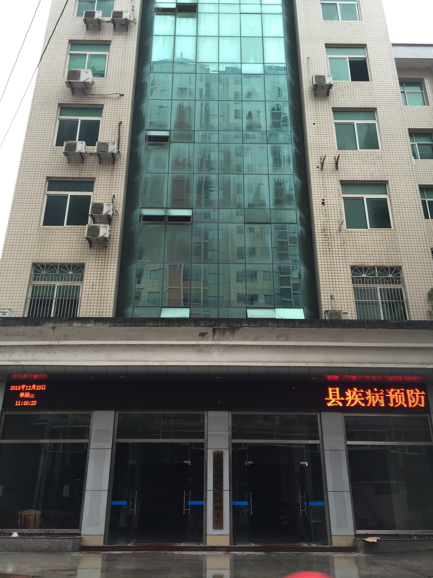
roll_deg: +0.0
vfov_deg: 61.7
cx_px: 216
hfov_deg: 48.2
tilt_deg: +25.1
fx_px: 484
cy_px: 289
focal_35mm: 29
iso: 32
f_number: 2.2
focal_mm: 4.15
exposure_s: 1/124
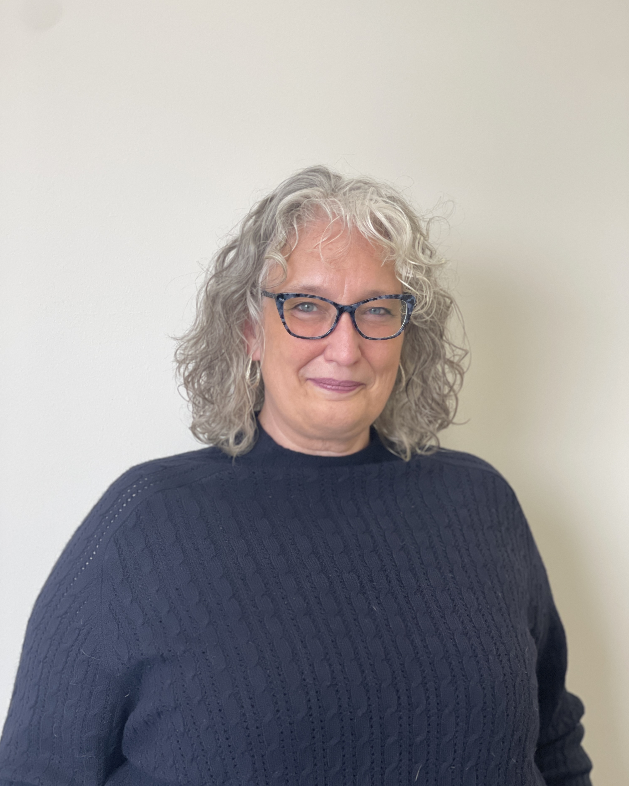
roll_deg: -1.8
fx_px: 1559
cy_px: 404
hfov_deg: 22.8
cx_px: 314
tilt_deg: -5.7
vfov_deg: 28.3
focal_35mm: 67
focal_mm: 7.5
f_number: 2.2
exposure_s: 1/120
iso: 160
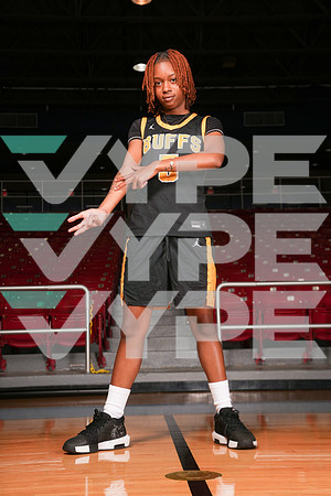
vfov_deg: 39.6
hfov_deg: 27.0
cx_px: 166
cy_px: 248
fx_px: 690
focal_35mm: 50
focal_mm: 50
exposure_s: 1/200
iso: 250
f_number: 6.3
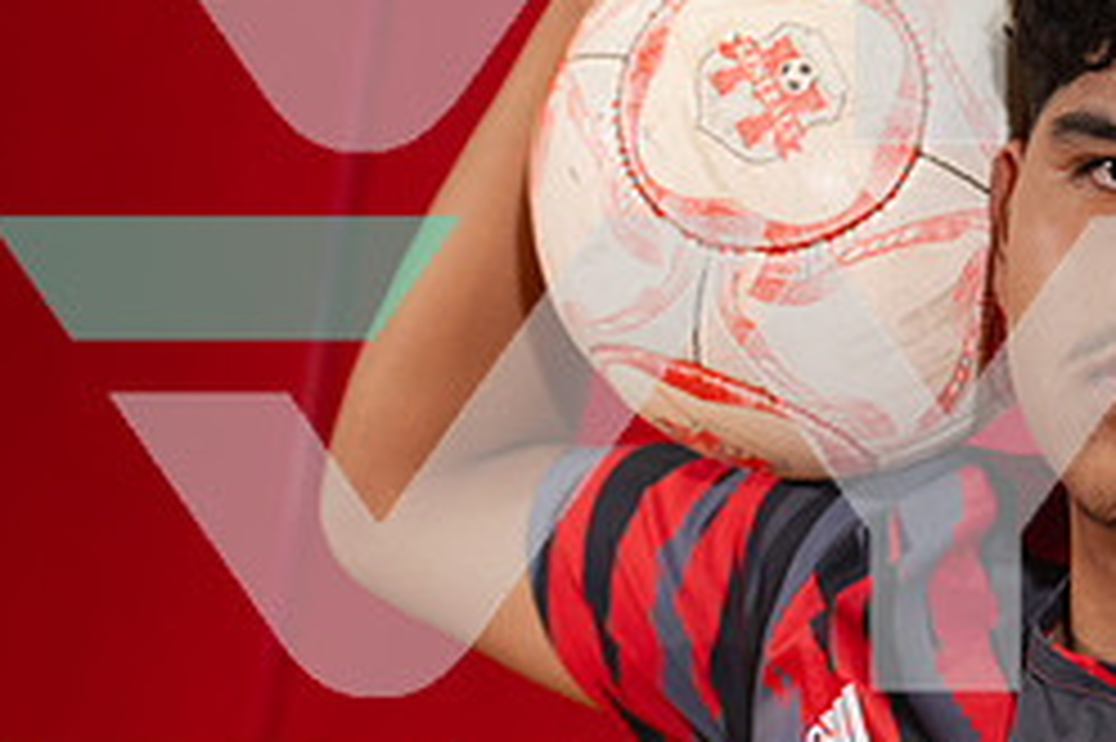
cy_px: 456
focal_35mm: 145
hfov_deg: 13.9
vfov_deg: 9.4
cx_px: 1134
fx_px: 4492
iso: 1000
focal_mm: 62
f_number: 4
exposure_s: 1/250
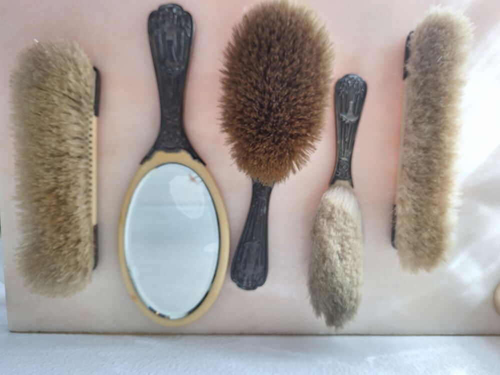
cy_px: 188
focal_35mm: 23
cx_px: 250
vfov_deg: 58.9
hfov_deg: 73.9
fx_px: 332
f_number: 1.8
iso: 40
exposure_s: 1/100
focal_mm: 5.54
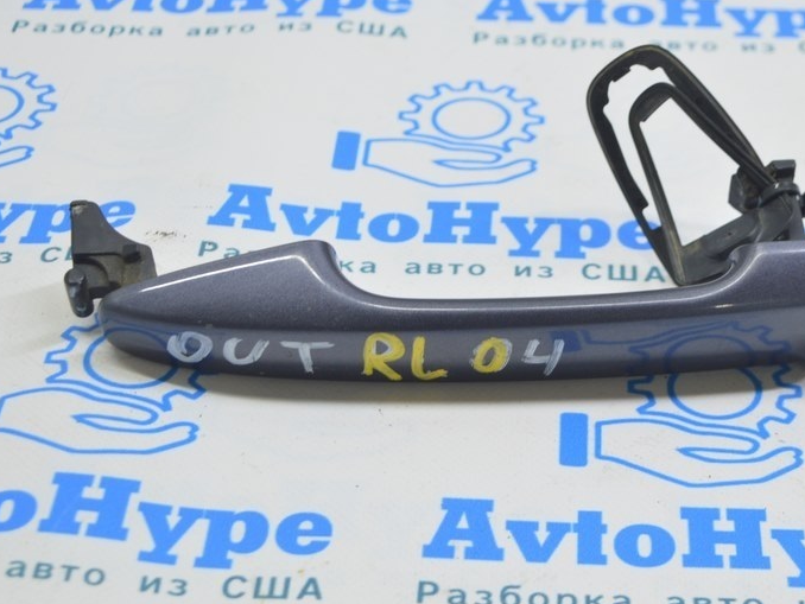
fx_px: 2024
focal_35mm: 87
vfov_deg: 17.0
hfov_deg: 22.4
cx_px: 535
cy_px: 308
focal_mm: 40
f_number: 5.6
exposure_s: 1/20
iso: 400
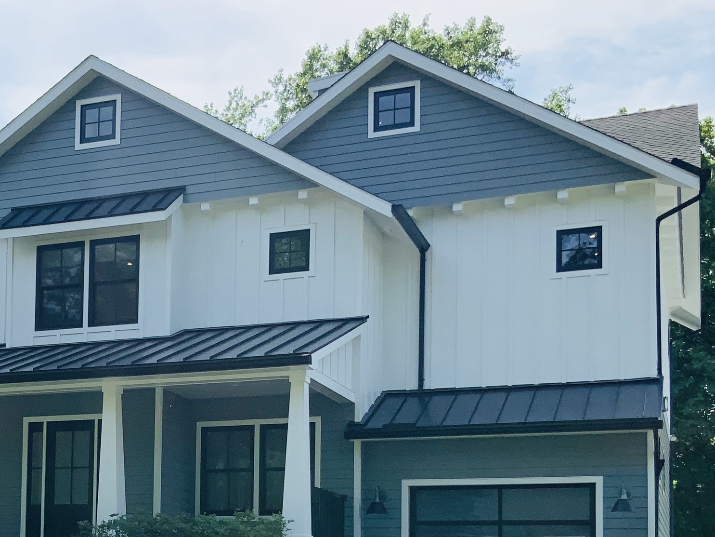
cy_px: 508
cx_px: 152
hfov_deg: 31.4
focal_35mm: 60
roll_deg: -1.2
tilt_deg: +4.4
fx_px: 1239
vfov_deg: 23.6
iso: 16
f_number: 1.8
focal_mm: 3
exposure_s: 1/1342
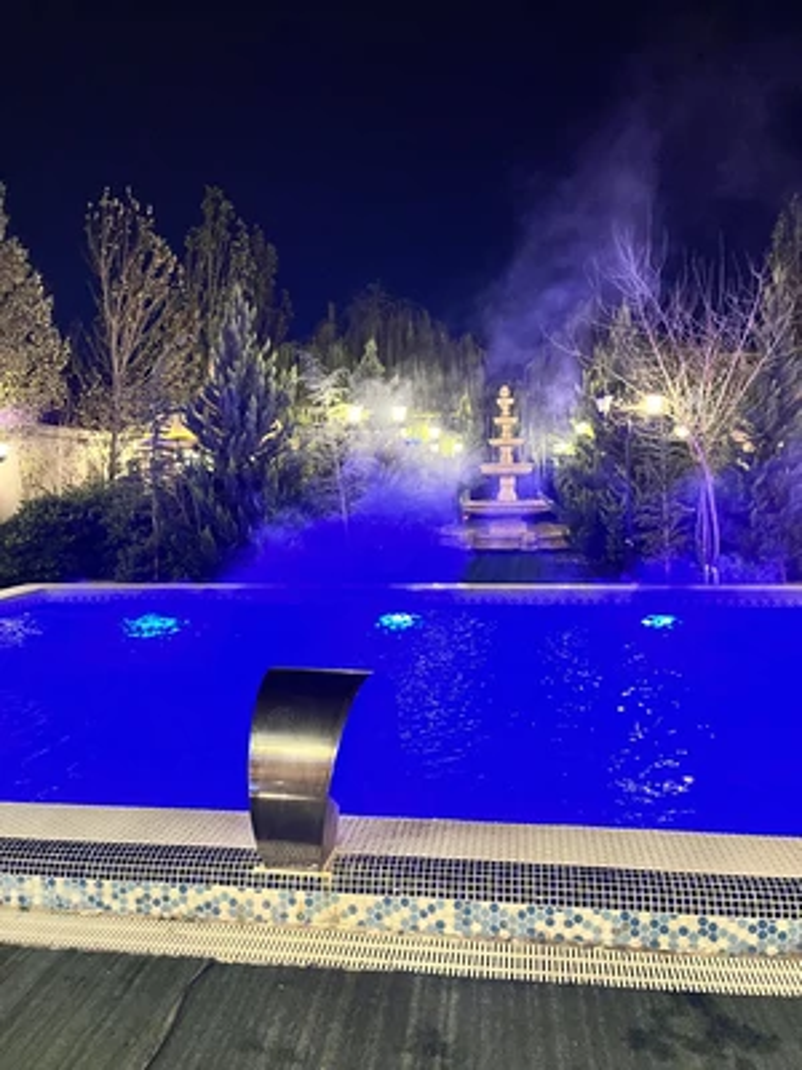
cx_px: 401
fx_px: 803
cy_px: 535
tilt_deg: -5.1
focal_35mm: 26
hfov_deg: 53.1
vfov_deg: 67.3
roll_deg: +0.4
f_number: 1.6
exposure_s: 1/33
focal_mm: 5.1
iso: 500
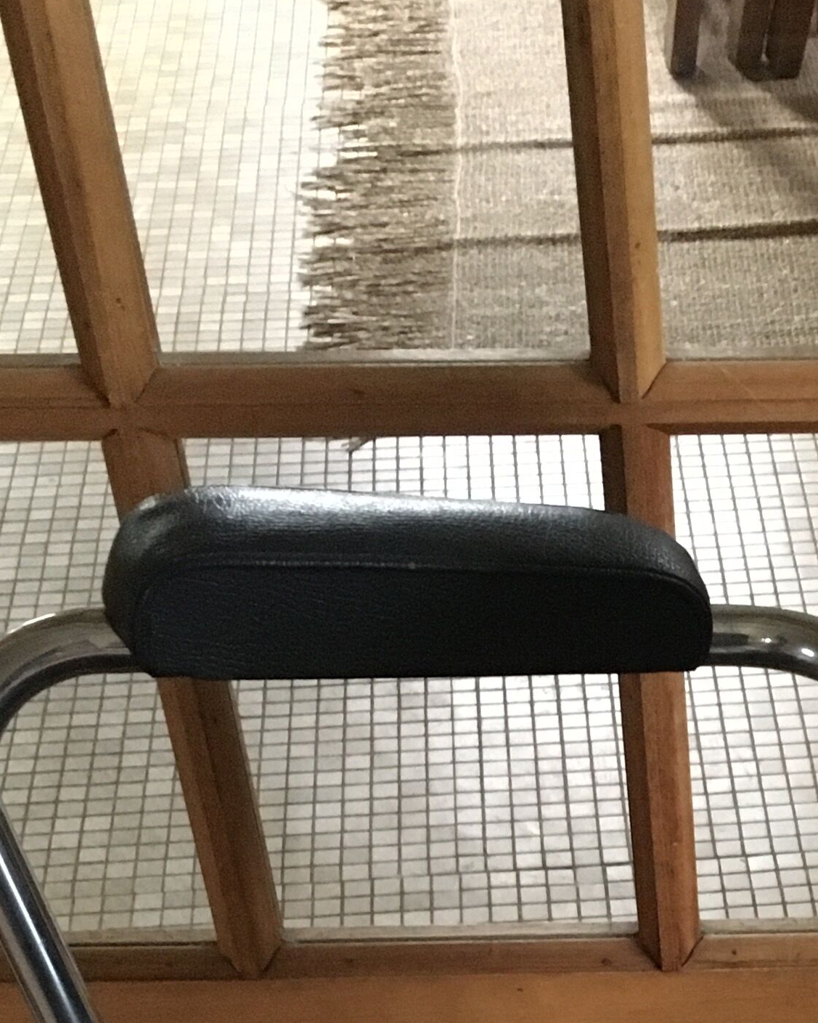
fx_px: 2451
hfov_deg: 18.3
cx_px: 878
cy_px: 1402
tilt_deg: -45.2
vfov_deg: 21.0
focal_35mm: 81
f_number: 2.2
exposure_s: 1/17
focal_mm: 4.15
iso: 320
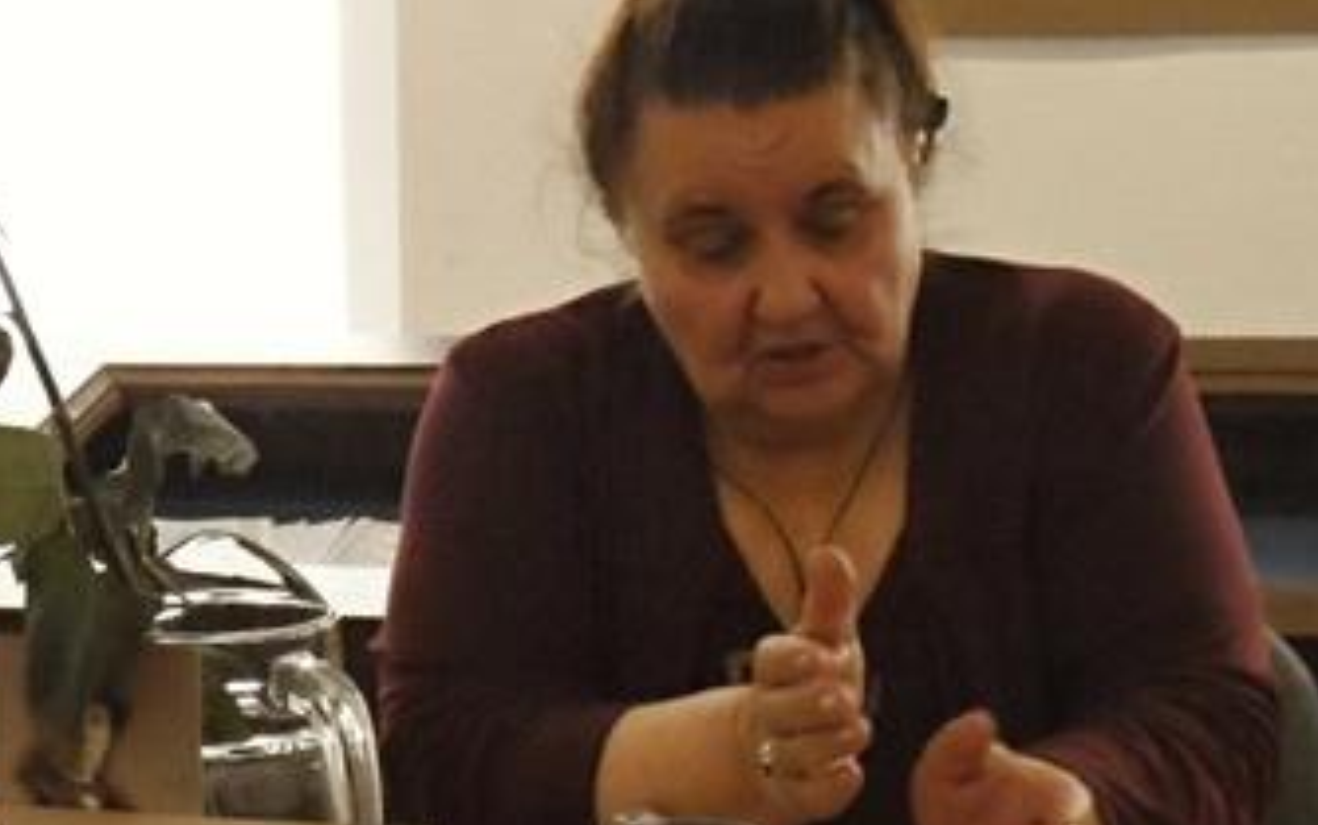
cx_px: 517
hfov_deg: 16.5
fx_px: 4527
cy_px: 497
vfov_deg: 10.4
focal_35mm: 126
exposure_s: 1/45
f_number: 4.2
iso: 640
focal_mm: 10.2
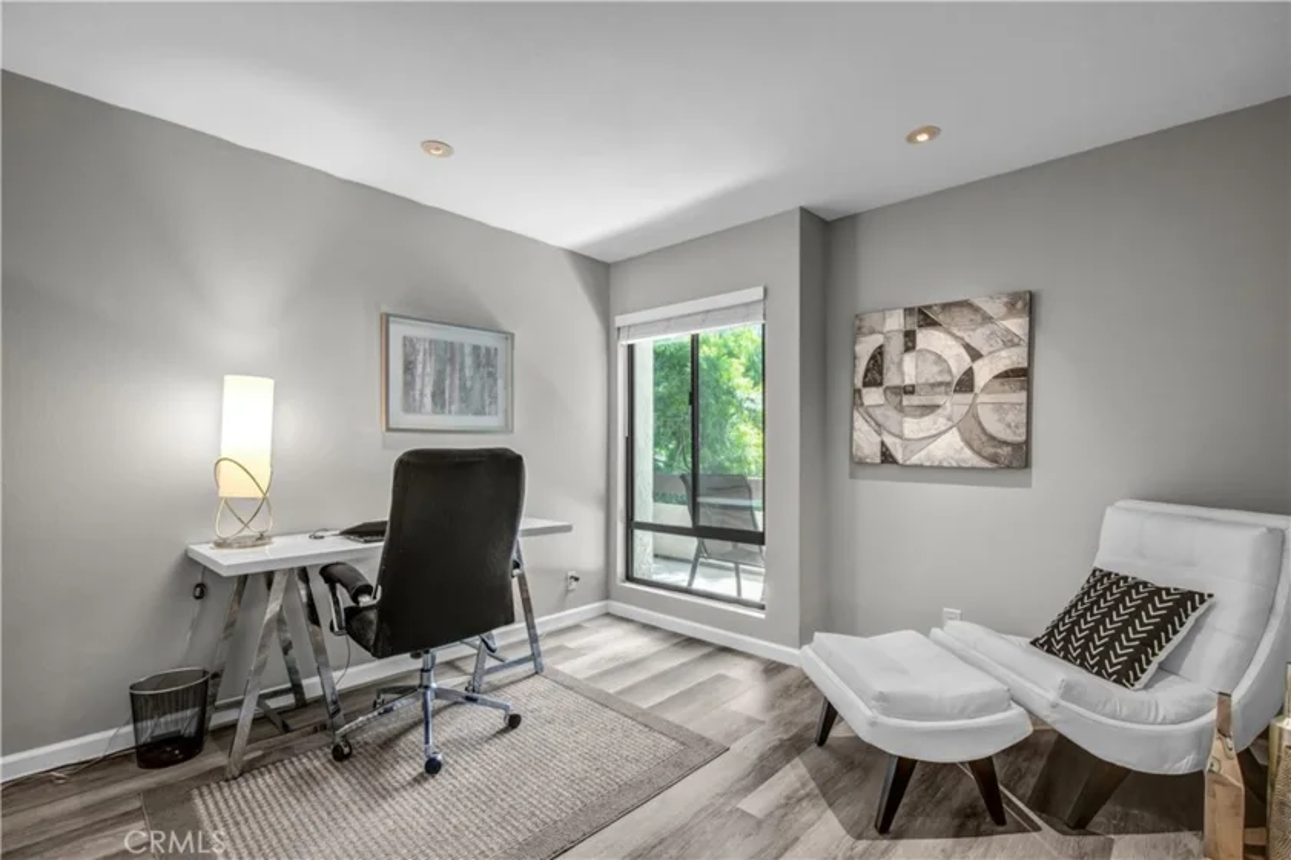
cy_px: 430
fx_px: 538
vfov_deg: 77.3
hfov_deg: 100.4
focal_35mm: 15
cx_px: 646
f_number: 8
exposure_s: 1/6
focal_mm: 10
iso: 400
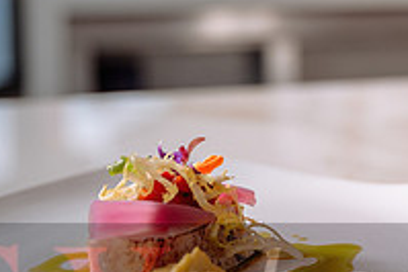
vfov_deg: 10.1
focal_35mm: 135
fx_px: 1531
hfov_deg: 14.4
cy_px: -1
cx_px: 555
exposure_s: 1/125
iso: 100
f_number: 4
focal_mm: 45
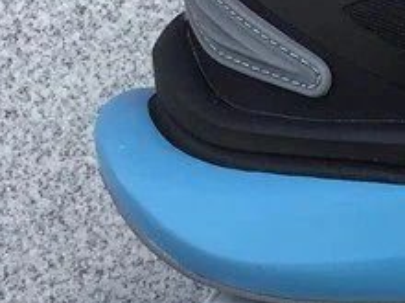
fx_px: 1486
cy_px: 245
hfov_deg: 14.0
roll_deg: +0.5
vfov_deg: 11.6
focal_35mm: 127
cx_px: 696
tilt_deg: -19.4
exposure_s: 1/201
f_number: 2.4
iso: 25
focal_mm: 3.3
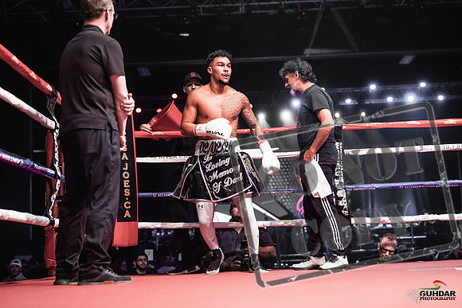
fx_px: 732
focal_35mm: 57
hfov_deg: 35.0
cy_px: 154
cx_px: 231
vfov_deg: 23.8
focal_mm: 57
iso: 4000
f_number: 2.8
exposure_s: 1/1000
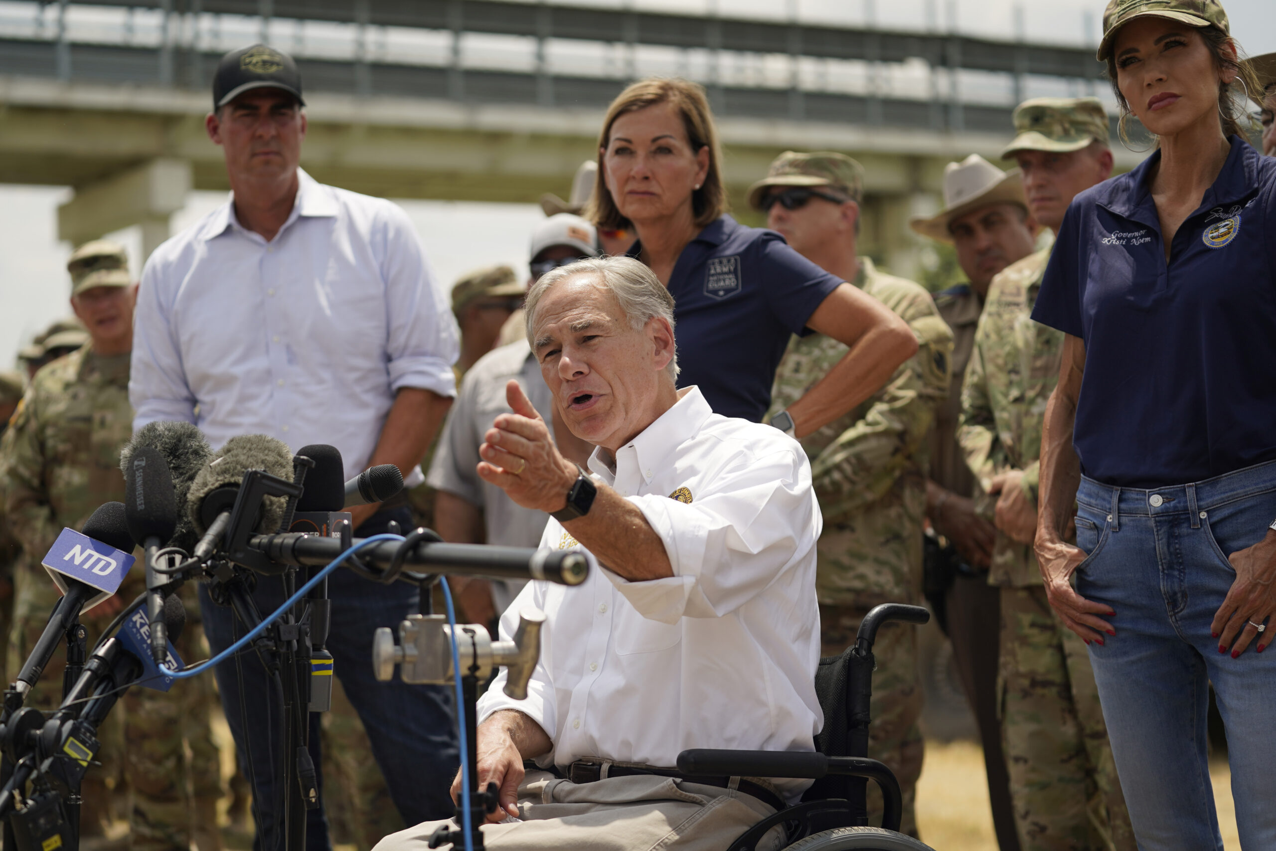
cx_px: 638
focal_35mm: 70
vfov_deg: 19.5
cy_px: 426
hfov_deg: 28.8
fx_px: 2481
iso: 100
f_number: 2.8
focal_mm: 70
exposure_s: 1/2000
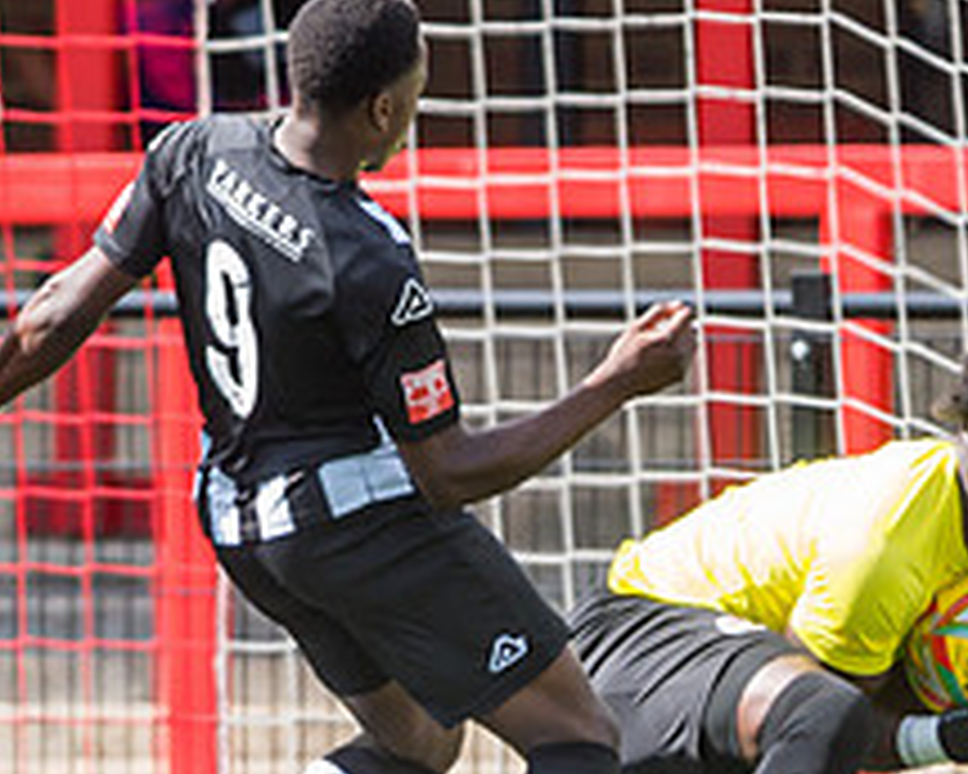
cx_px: 397
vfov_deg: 0.8
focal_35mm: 1839
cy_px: 460
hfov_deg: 1.1
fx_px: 52686
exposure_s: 1/2000
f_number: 4
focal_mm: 400
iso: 400
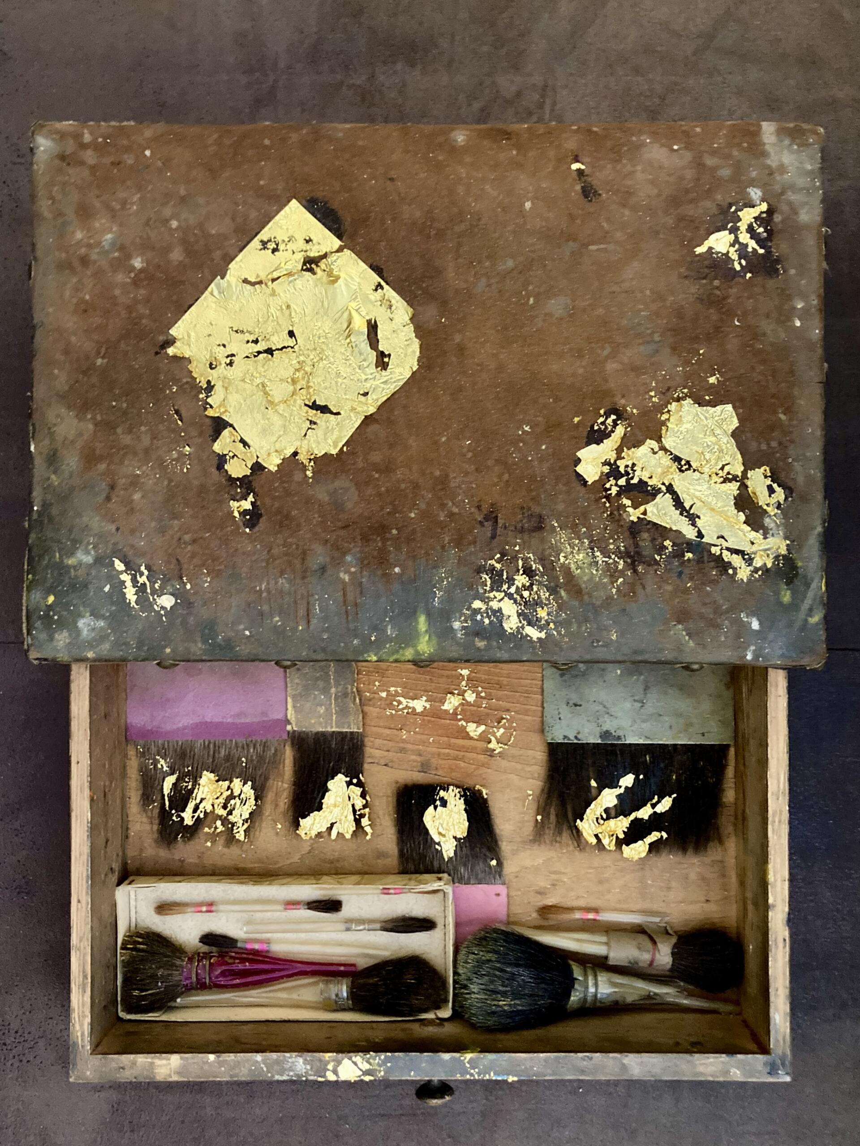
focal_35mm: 28
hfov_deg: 49.7
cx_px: 430
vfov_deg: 63.4
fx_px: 928
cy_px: 573
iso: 640
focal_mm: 3.99
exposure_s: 1/30
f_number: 1.8
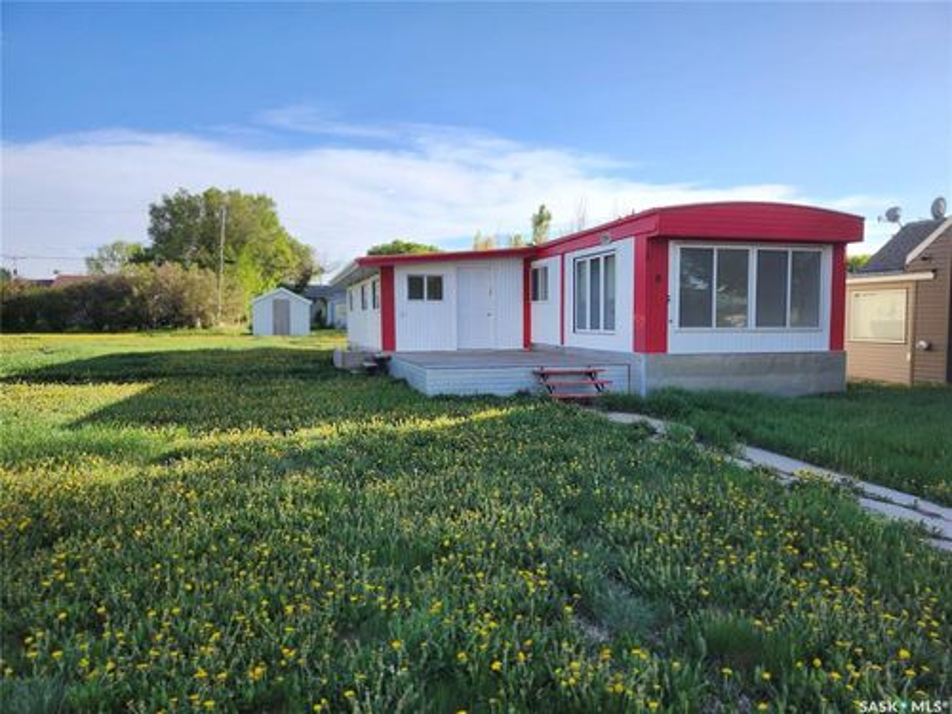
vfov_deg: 58.9
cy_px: 357
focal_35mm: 23
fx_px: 633
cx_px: 476
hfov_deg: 73.9
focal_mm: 5.54
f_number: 1.8
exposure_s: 1/784
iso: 25
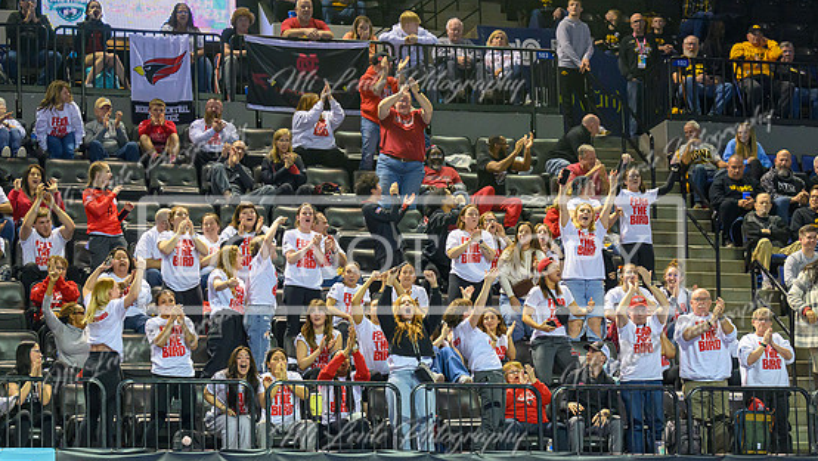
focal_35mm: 126
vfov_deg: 9.6
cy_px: 374
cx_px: 396
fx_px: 2734
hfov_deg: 17.0
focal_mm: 86
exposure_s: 1/800
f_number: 2.8
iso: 3200
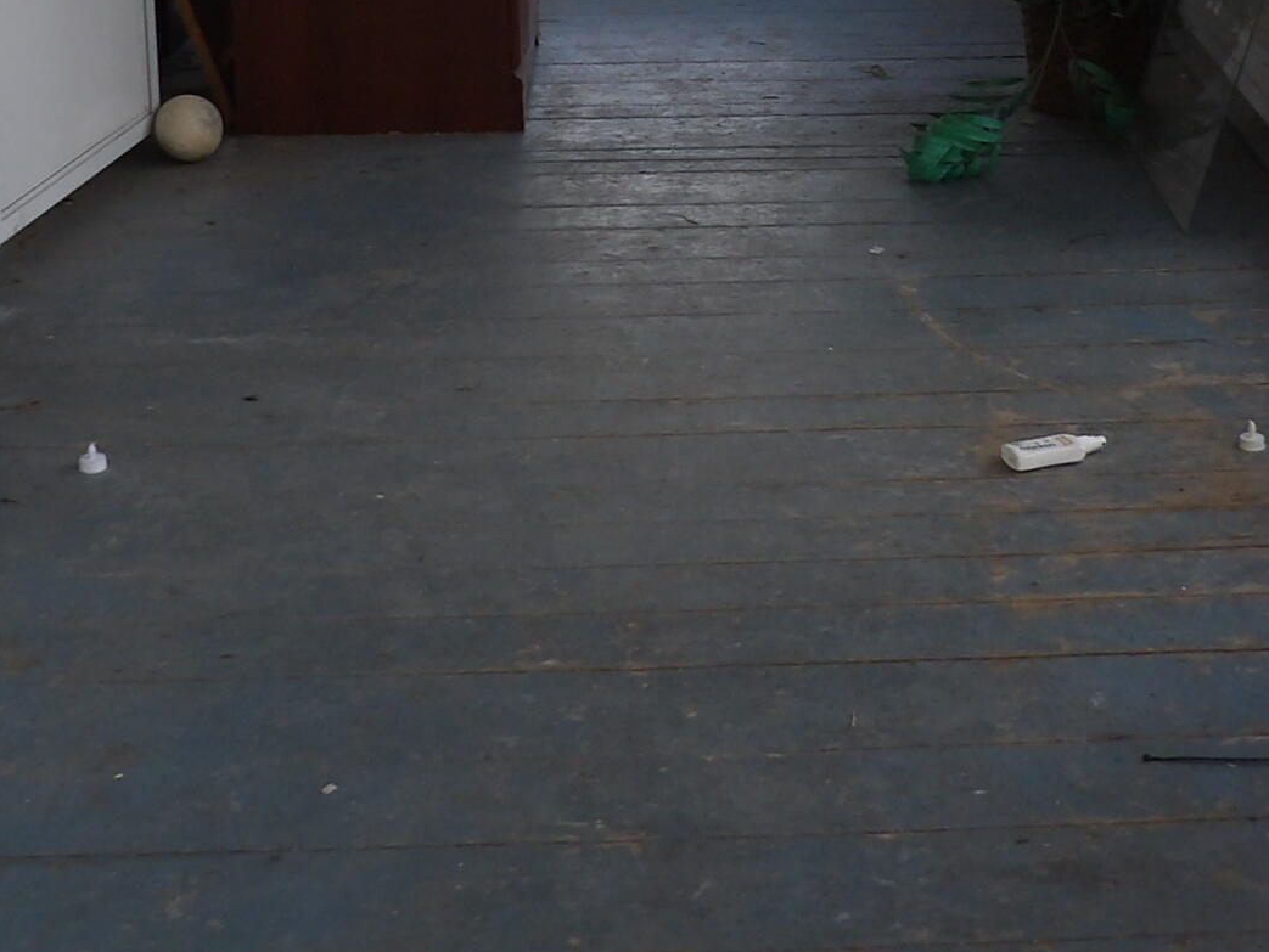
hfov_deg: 28.1
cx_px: 731
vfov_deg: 20.0
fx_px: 2530
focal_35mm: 69
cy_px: -202
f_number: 3.2
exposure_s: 1/143
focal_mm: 4.3
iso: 100
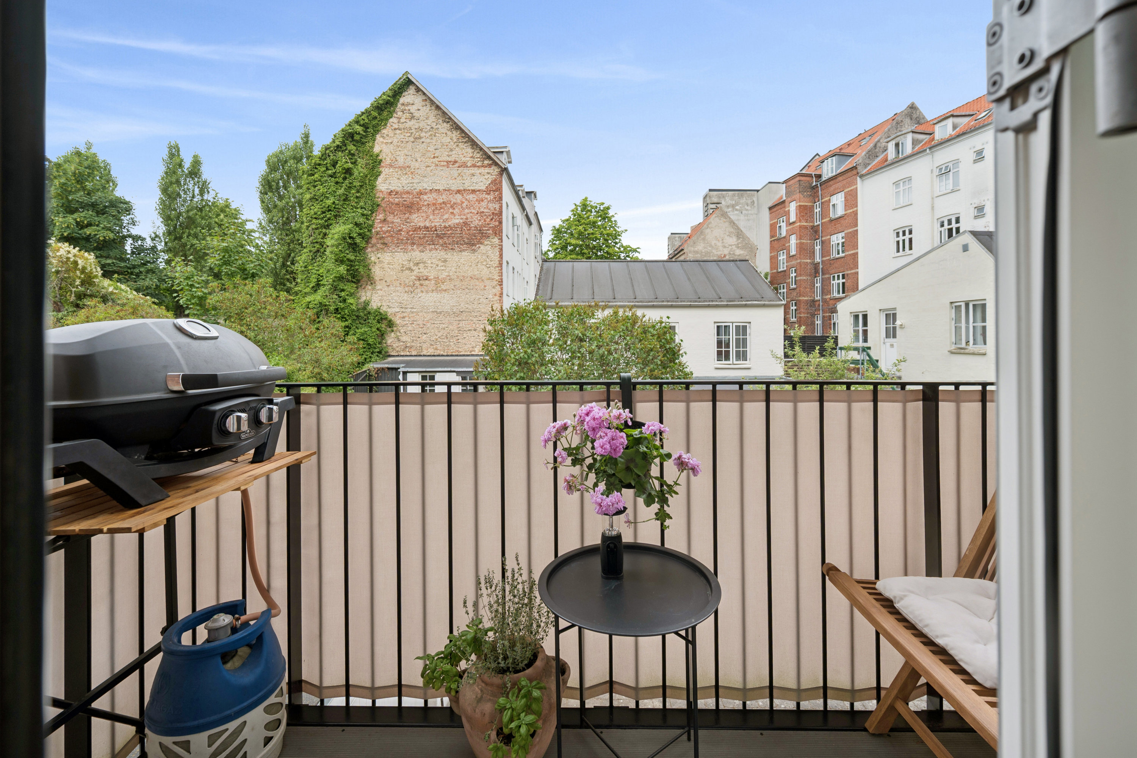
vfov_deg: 77.3
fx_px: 474
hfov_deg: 100.4
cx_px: 568
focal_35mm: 15
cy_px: 379
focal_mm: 15
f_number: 6.3
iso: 100
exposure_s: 1/125
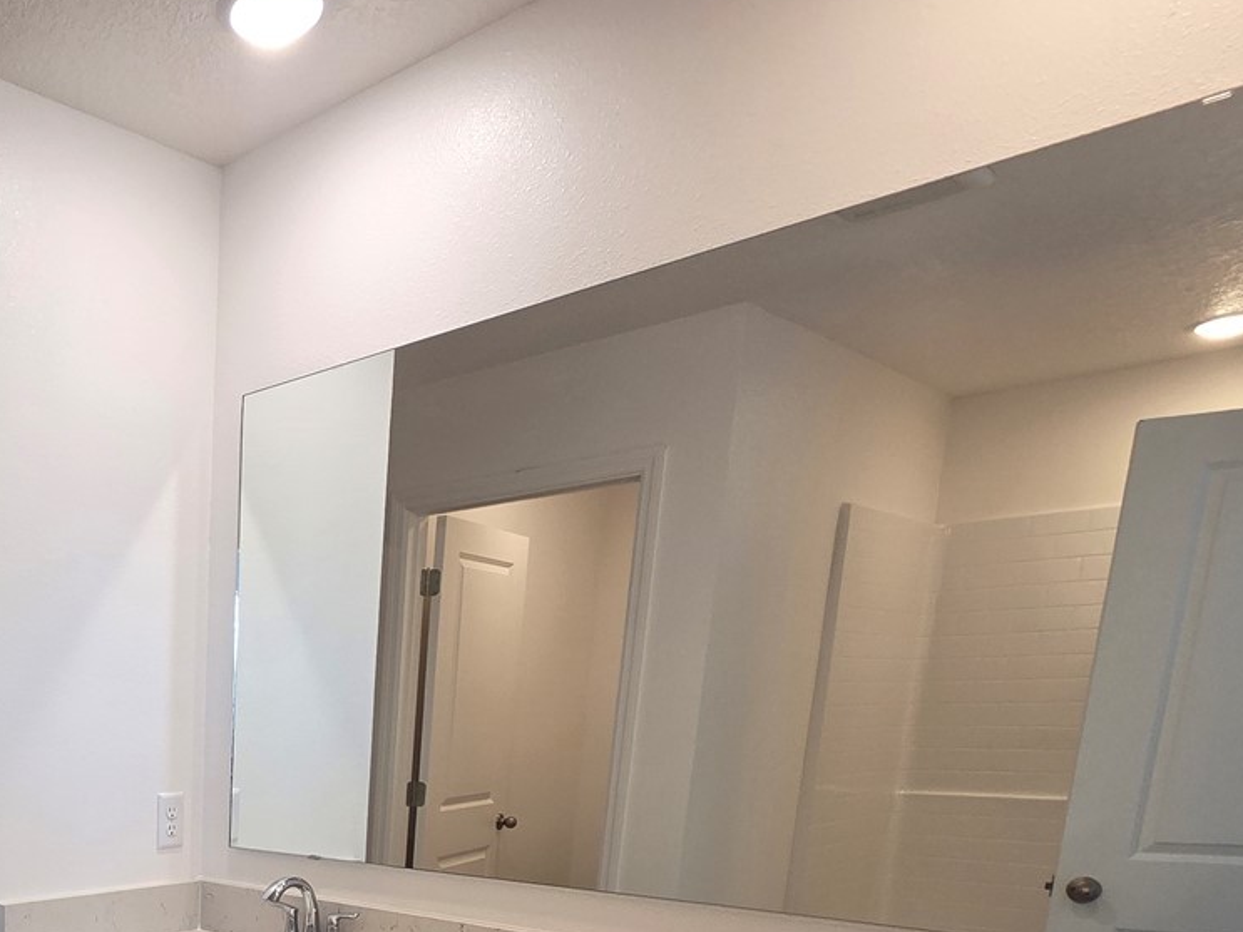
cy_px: 952
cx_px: 72
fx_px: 1005
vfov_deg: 42.3
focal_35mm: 28
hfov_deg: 53.4
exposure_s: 1/120
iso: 200
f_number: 2.2
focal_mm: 2.2
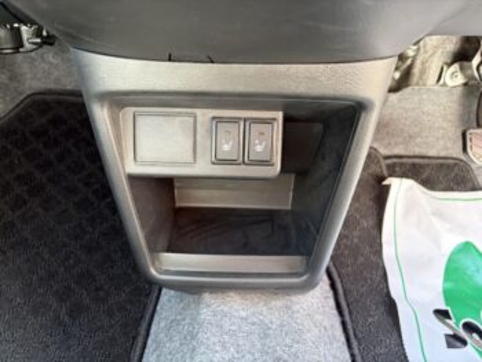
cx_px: 241
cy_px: 181
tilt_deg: -36.4
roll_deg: +2.3
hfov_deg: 67.3
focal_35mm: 26
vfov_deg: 53.1
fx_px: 362
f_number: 1.6
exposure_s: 1/60
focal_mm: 5.96
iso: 160
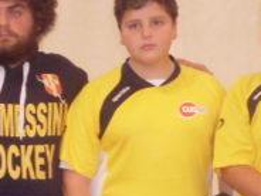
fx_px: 1893
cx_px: 250
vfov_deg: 5.9
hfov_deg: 7.9
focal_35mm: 251
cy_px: 227
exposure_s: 1/45
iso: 240
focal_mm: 9.9
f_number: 3.4
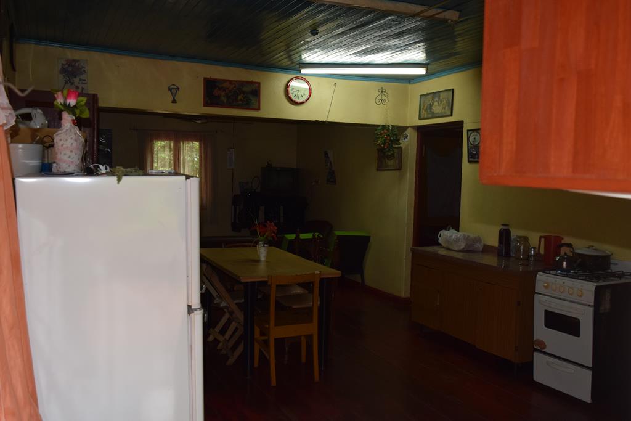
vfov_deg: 40.0
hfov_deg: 57.2
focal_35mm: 33
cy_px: 210
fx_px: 578
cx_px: 316
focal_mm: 22
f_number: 5
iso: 800
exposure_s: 1/100
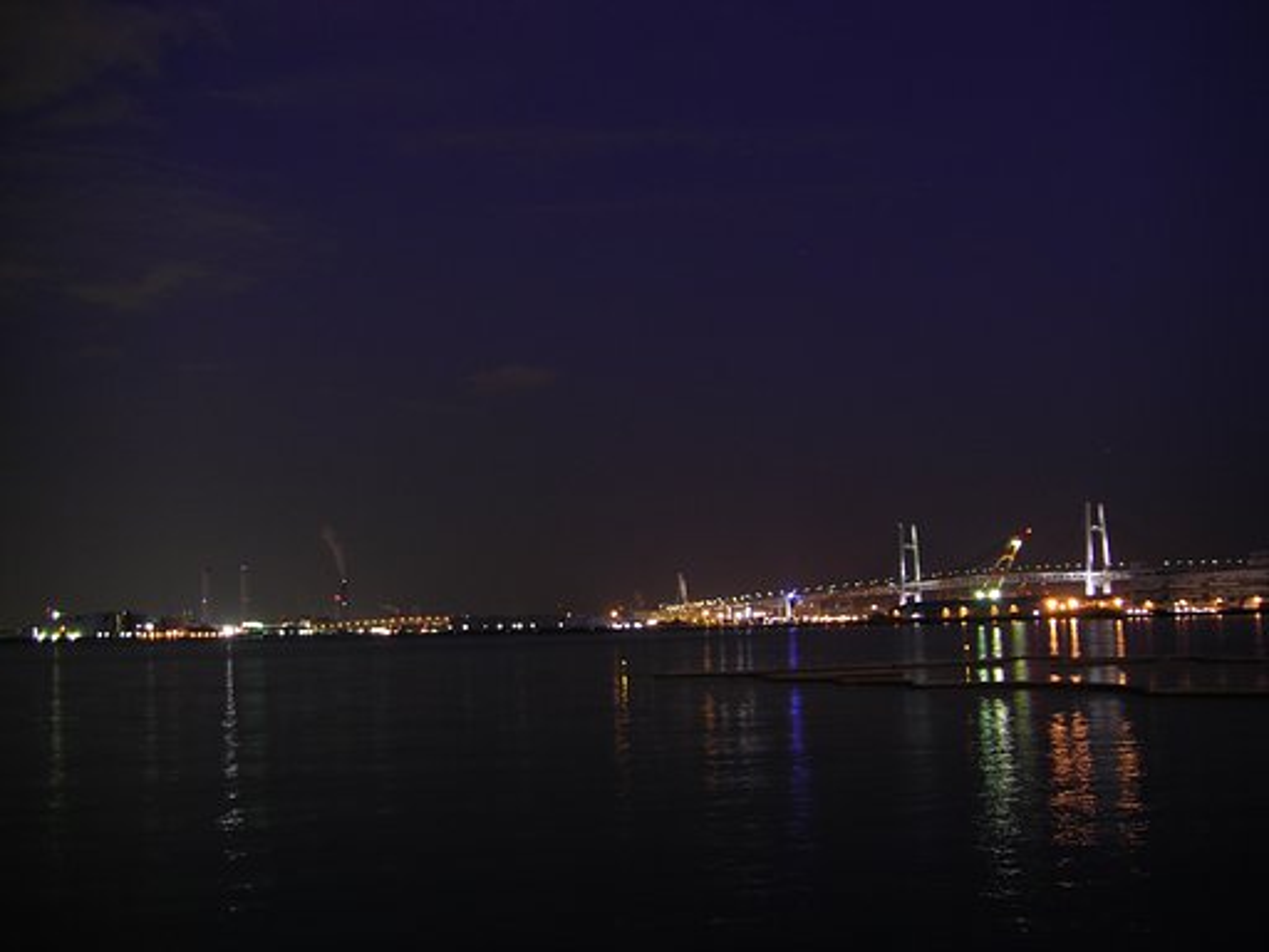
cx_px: 634
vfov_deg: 37.7
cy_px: 476
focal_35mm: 38
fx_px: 1393
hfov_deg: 49.0
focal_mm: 6.3
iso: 50
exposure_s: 4
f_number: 3.4
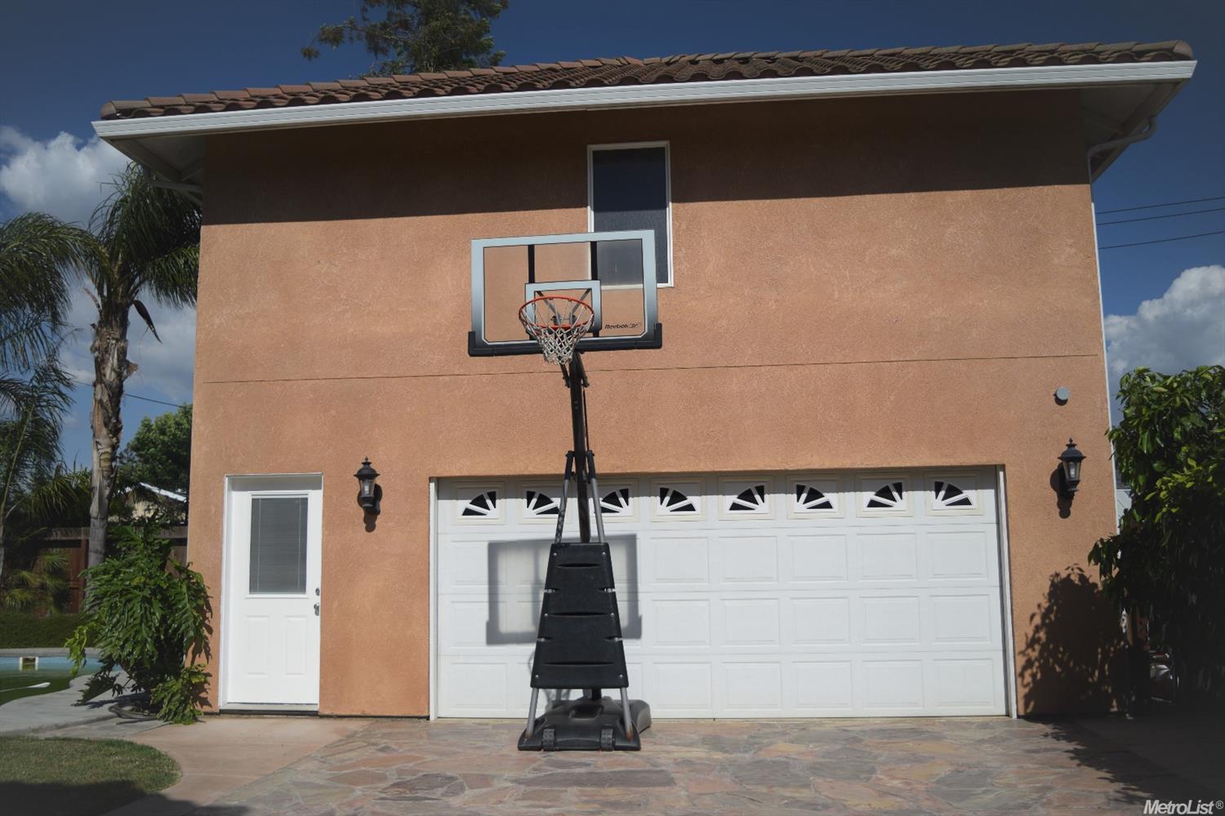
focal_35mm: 33
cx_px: 612
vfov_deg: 40.0
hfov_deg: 57.2
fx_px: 1123
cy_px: 408
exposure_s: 1/1000
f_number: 3.8
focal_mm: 22
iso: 100
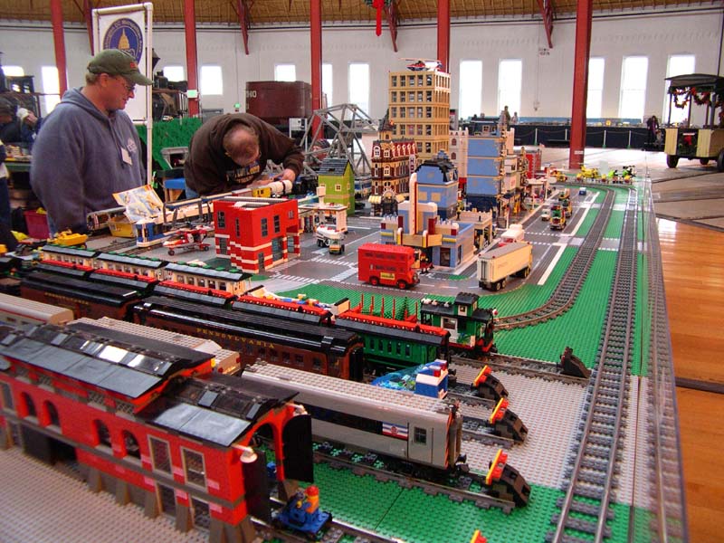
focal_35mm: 38
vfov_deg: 37.7
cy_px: 272
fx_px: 795
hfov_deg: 49.0
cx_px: 362
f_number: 2.8
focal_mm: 8
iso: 400
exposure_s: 1/14.9
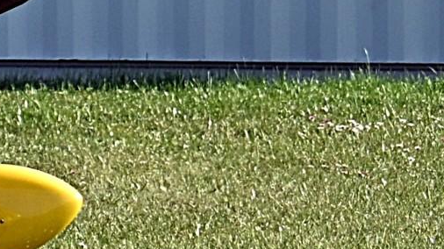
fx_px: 10237
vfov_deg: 1.4
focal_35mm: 870
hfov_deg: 2.5
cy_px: -142
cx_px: -803
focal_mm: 140
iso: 400
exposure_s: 1/800
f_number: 7.1
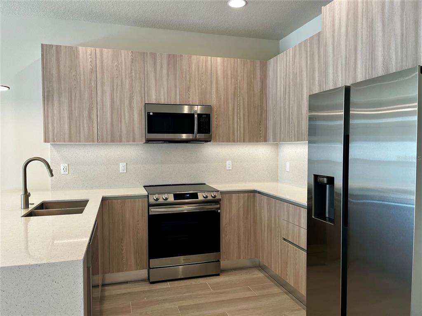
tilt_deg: -1.9
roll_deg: -0.5
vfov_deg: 53.0
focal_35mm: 26
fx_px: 317
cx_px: 211
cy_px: 158
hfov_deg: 67.3
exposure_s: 1/120
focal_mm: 5.1
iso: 100
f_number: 1.6
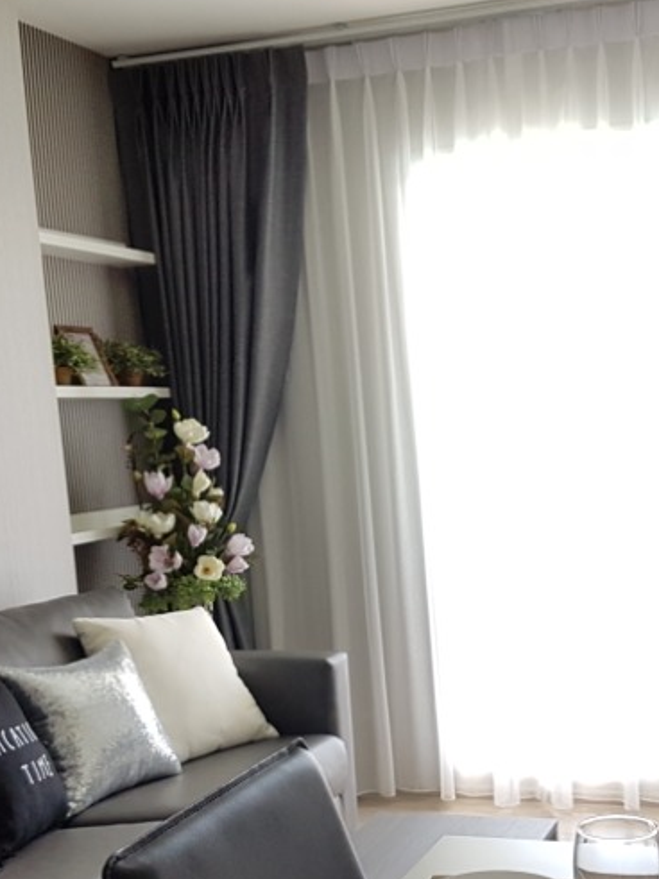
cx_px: 442
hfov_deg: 27.3
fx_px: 1346
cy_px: 587
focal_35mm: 53
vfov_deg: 35.8
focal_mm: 4.2
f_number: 1.7
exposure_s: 1/60
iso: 80
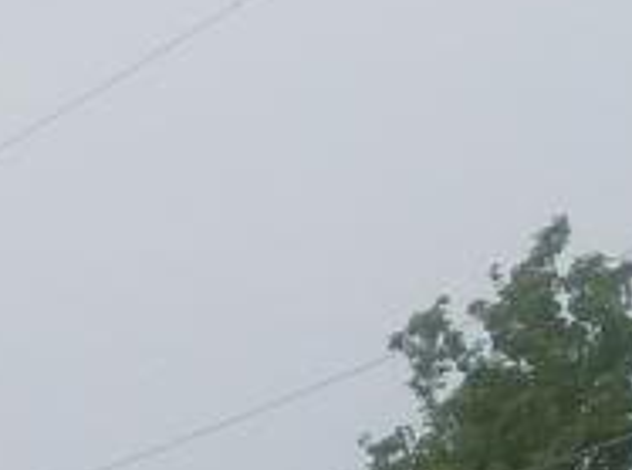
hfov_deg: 5.1
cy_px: 810
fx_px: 6988
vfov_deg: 3.8
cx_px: -240
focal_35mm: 384
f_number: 3.7
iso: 100
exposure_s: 1/334
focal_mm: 11.6
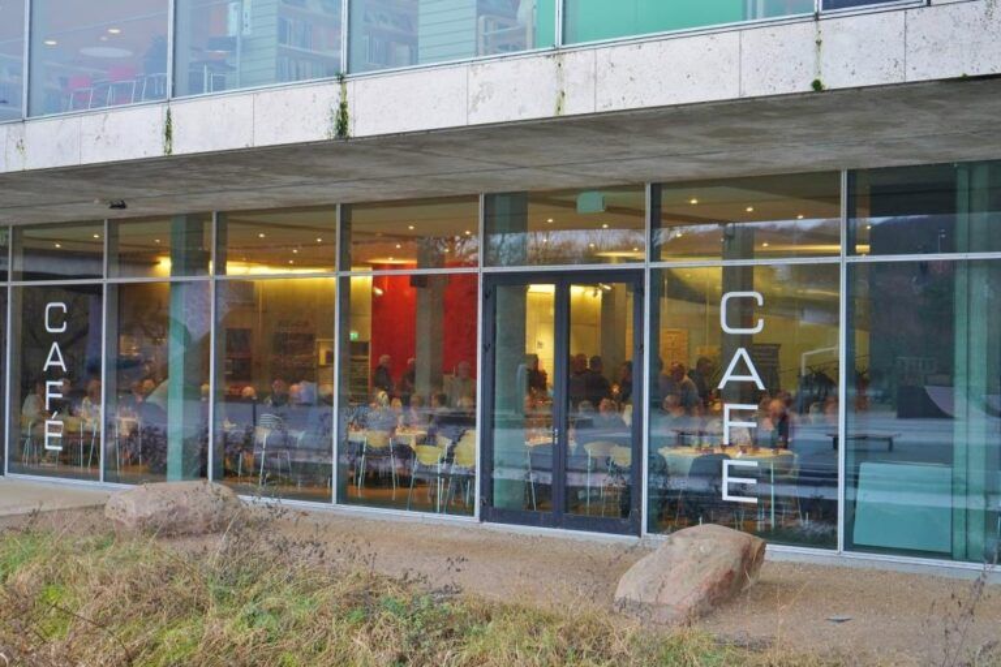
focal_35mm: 58
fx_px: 1613
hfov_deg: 34.5
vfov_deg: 23.4
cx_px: 500
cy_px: 334
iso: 2000
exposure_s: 1/160
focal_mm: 58
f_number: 5
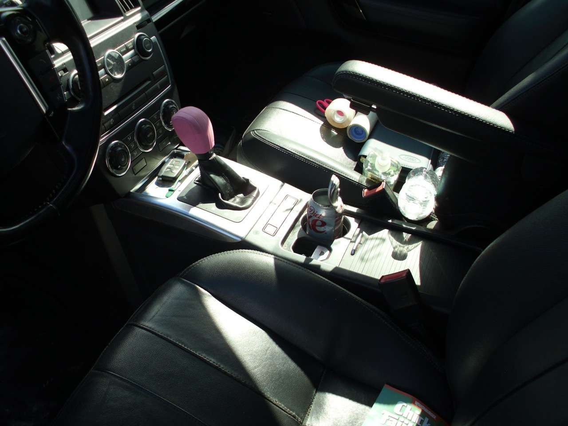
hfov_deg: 49.0
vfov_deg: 37.7
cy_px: 213
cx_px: 284
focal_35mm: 38
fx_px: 624
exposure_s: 1/362
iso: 50
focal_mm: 6.3
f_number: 2.9
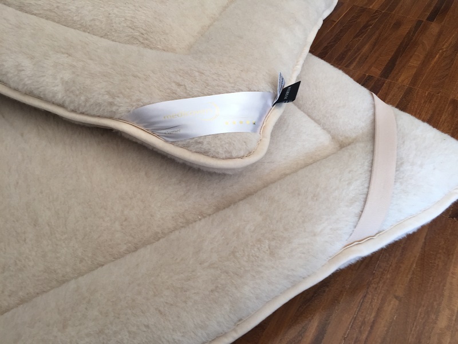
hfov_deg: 61.7
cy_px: 172
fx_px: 384
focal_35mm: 29
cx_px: 229
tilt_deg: -46.6
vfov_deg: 48.2
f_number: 2.2
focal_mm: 4.15
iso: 40
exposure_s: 1/50
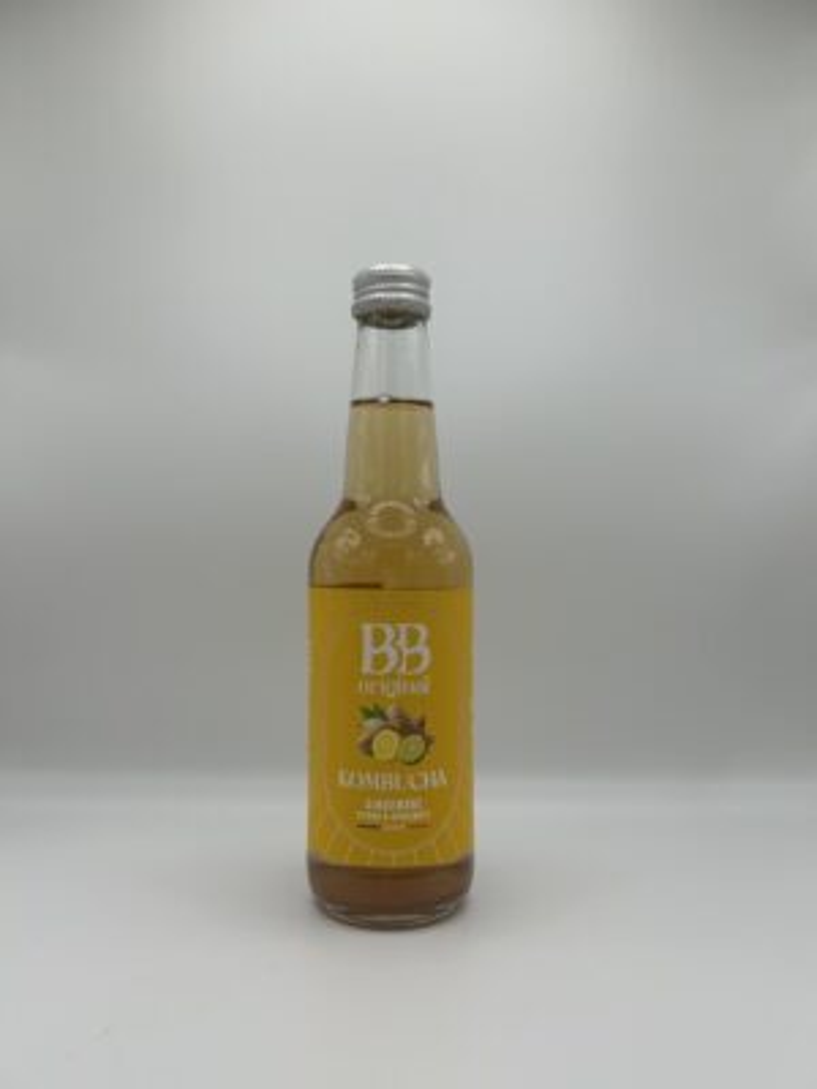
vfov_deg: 67.3
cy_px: 544
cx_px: 408
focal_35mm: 26
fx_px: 818
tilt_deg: +0.6
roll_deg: -1.1
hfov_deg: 53.1
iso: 50
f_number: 1.5
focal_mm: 5.7
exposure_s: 1/1079
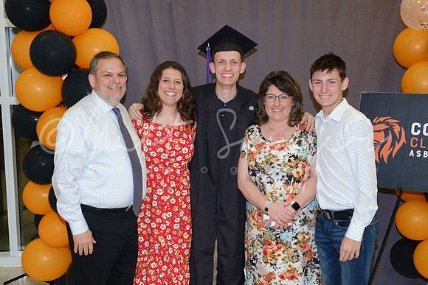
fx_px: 511
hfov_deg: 45.4
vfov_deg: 31.1
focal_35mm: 43
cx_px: 189
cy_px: 177
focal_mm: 21.3
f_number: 4.5
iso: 800
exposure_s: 1/60
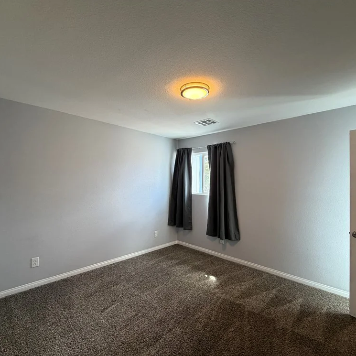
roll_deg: -0.5
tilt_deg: +0.8
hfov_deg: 84.0
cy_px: 182
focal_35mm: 17
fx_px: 198
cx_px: 174
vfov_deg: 84.0
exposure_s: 1/120
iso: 200
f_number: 2.2
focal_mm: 2.22
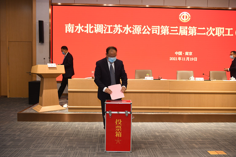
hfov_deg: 57.2
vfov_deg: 40.0
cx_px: 116
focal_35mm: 33
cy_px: 79
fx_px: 216
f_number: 4
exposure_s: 1/125
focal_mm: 32
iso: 1000
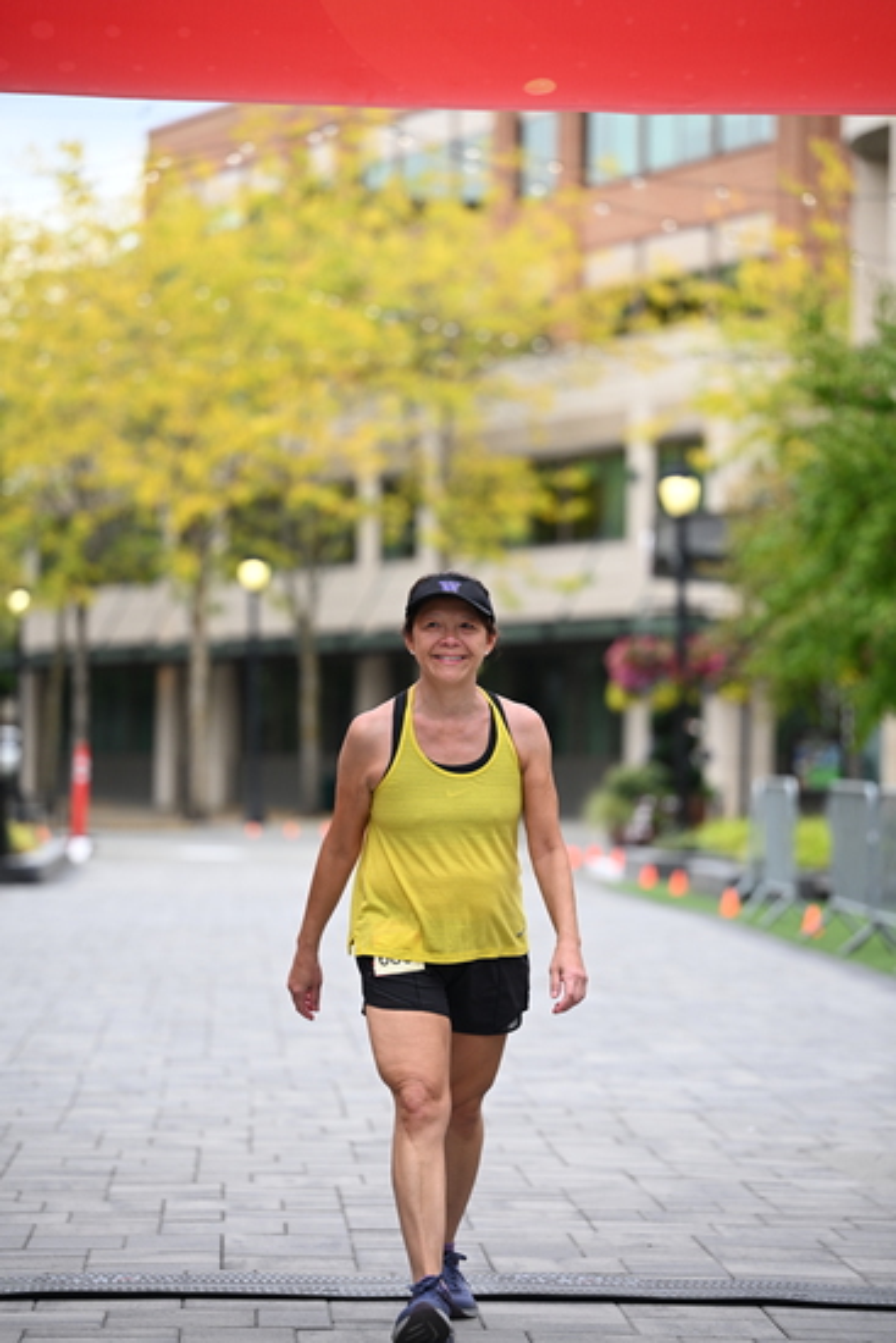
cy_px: 672
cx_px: 448
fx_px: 4477
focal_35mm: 120
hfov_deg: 11.4
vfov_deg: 17.1
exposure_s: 1/1600
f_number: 2.8
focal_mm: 120
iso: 640
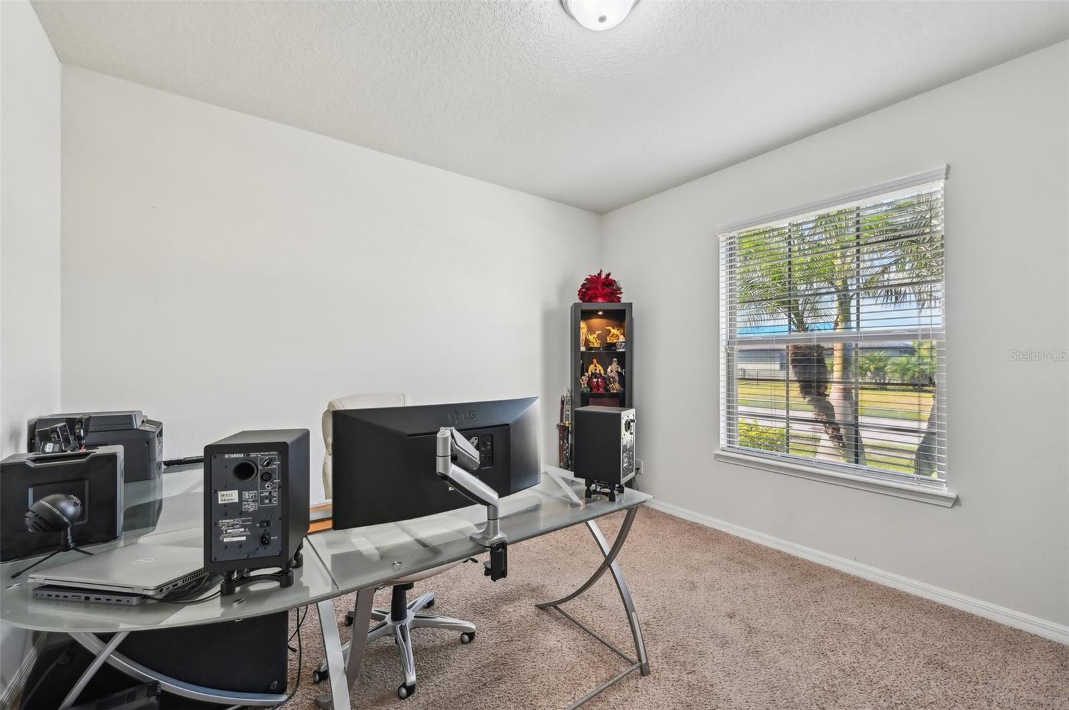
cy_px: 355
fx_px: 415
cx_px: 534
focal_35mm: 14
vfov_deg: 81.1
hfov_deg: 104.3
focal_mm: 14
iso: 400
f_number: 8
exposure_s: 1/40
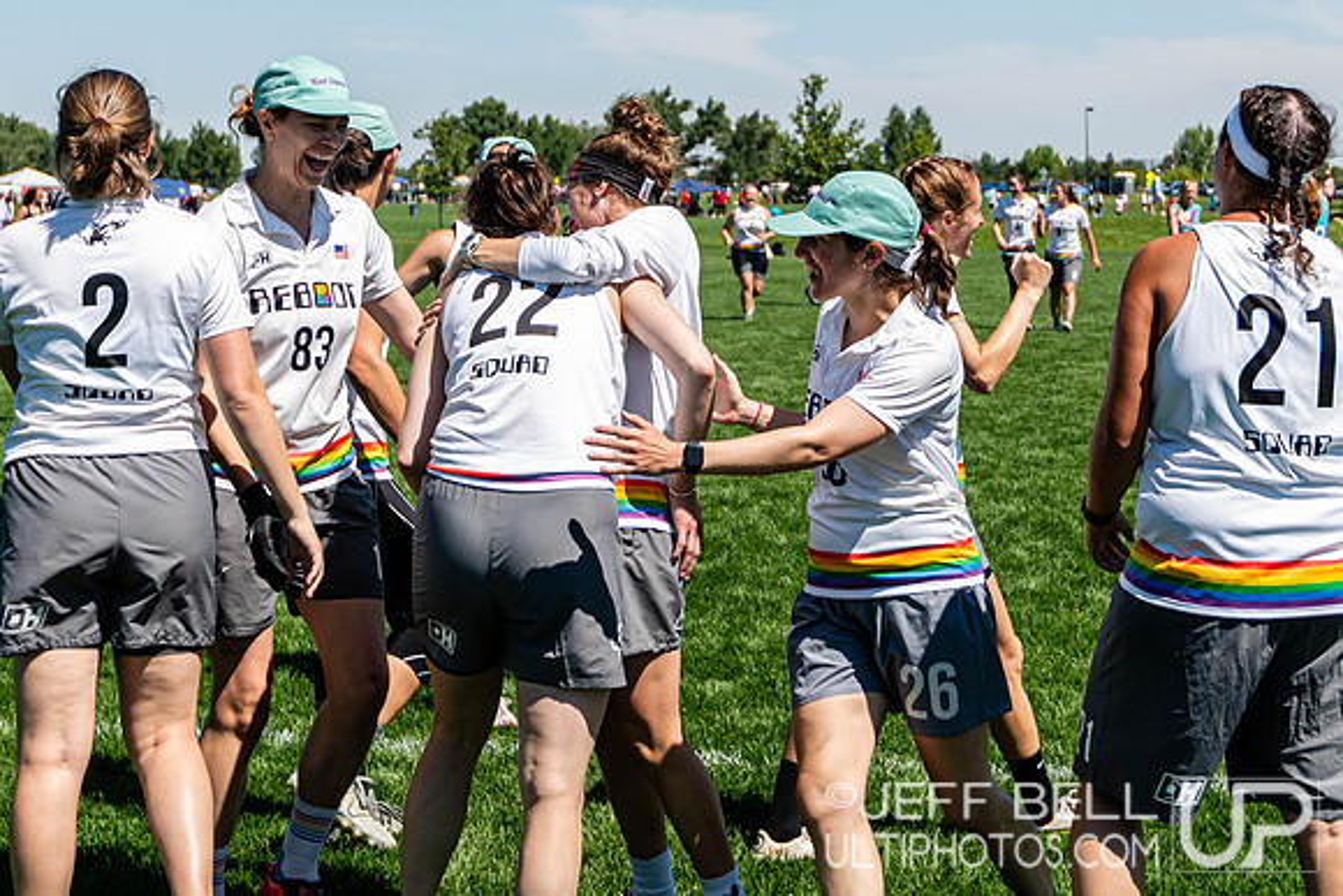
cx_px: 748
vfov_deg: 16.5
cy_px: 186
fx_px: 3074
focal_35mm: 82
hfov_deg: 24.6
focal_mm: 35
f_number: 4
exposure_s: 1/800
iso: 100
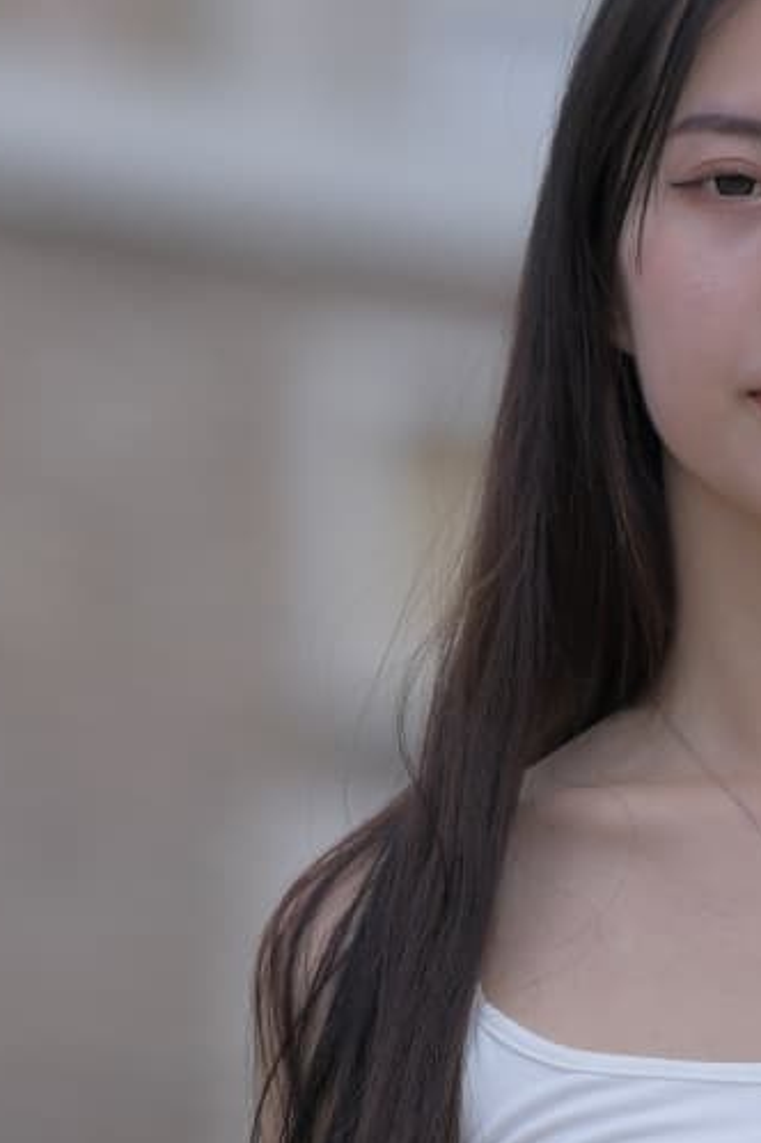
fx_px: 22923
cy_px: 1090
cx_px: 866
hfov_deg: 1.9
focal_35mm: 722
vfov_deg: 2.9
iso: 110
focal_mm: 200
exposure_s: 1/1000
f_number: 4
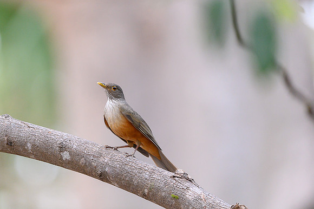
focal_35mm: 595
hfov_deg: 3.5
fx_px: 5189
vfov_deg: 2.3
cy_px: 85
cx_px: 127
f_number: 4
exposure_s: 1/250
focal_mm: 500
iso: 3200
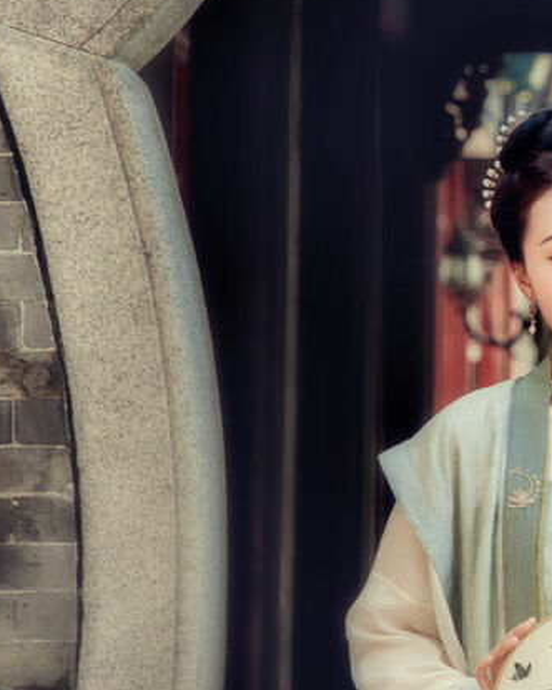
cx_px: 803
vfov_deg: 7.1
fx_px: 5534
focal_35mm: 271
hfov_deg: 5.7
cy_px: 247
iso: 200
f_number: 4
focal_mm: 76
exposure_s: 1/80
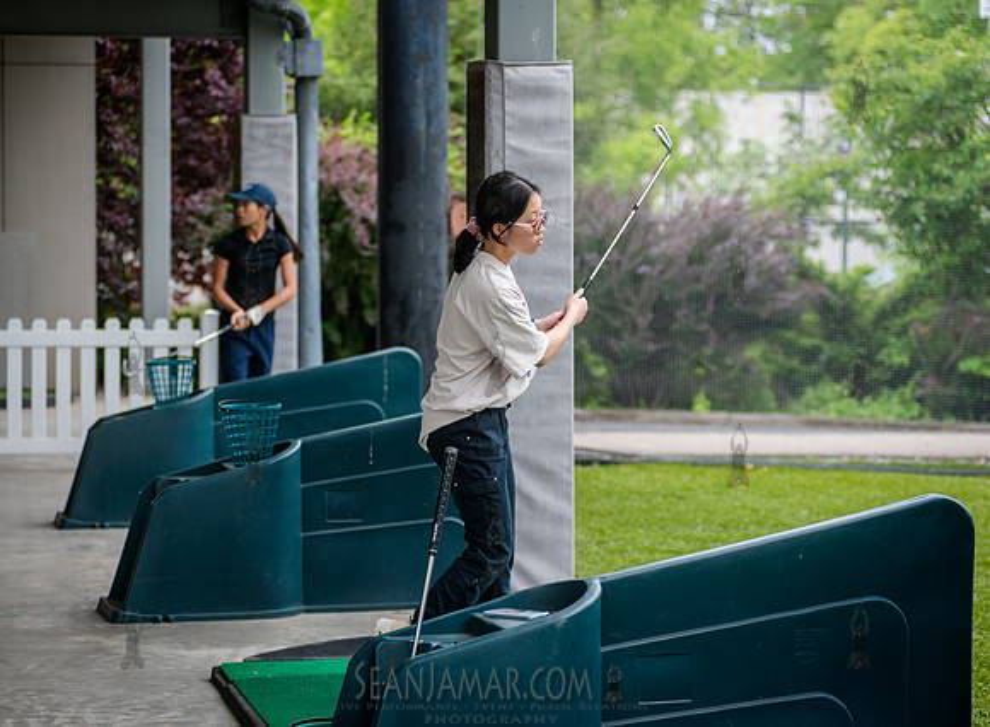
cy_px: 355
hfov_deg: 20.5
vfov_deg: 15.1
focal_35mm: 96
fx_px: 2737
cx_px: 424
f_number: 2.8
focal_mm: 80
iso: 800
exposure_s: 1/400
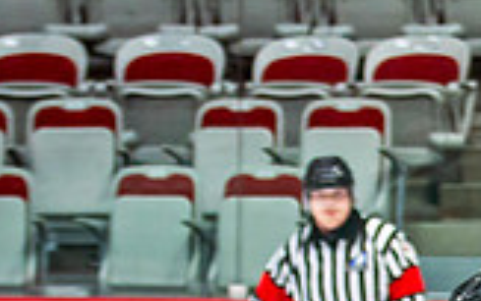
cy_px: 553
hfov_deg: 3.9
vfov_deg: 2.4
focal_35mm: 539
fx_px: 7068
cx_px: 791
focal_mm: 88
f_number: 3.2
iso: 640
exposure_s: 1/640
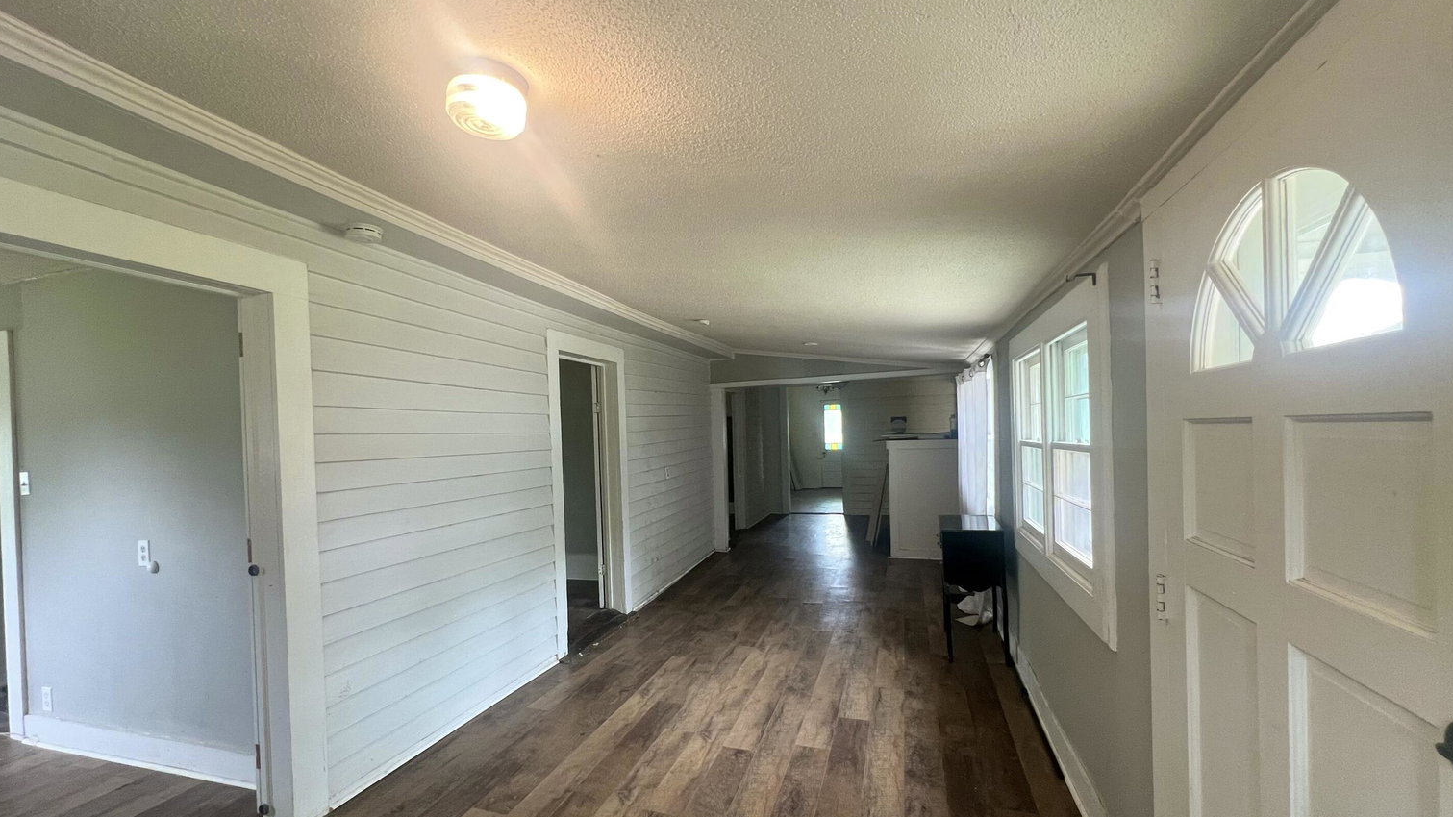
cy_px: 439
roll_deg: +1.4
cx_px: 694
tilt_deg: -0.5
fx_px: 578
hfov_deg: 102.9
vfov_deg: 70.4
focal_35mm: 15
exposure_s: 1/60
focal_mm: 1.57
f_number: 1.8
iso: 200
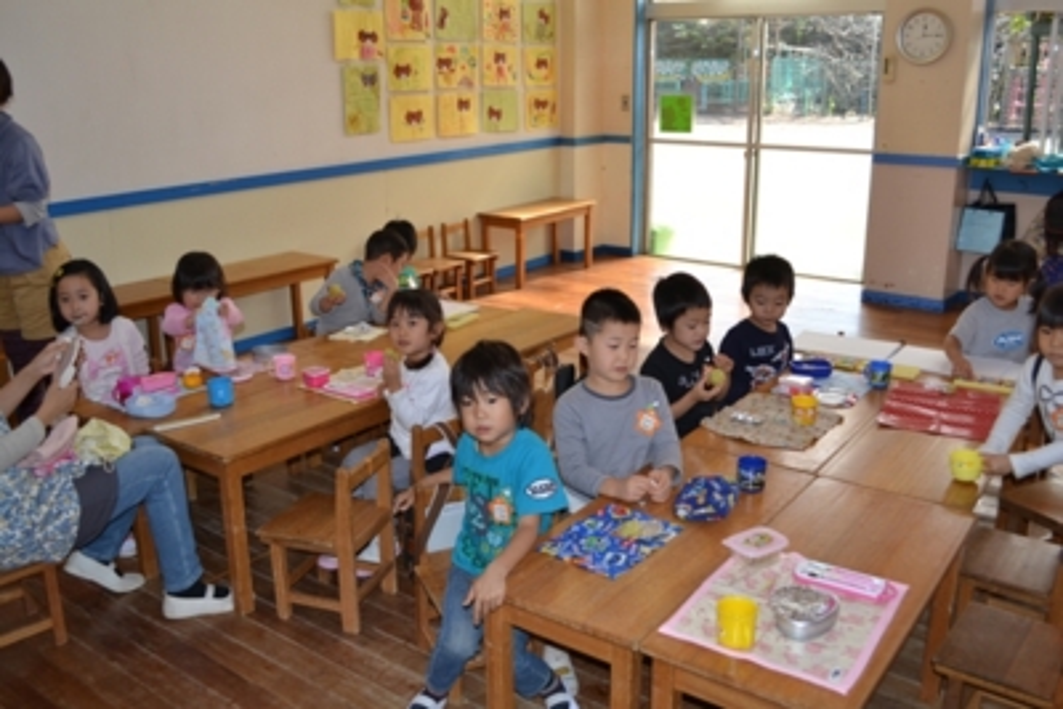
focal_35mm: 33
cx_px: 532
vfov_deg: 40.0
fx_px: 975
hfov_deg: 57.2
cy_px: 354
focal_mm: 22
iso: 200
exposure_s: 1/125
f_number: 4
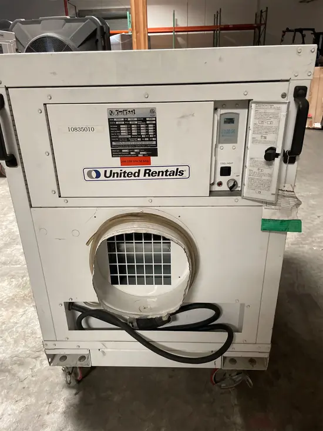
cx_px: 162
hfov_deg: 53.1
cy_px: 216
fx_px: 323
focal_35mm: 26
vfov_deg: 67.3
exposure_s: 1/40
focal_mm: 4.2
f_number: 1.6
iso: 320
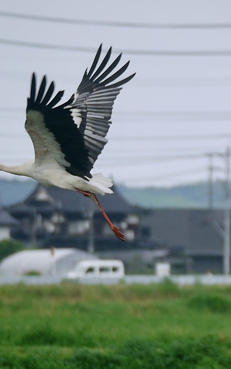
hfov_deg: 2.3
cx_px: 112
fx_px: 5713
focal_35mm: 567
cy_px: 181
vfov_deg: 3.7
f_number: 5
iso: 100
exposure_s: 1/500
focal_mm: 195
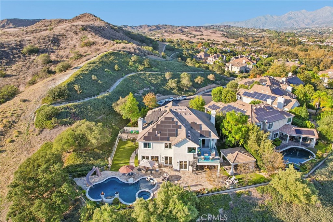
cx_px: 166
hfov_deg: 78.6
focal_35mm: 22
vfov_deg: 57.2
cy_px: 111
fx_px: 203
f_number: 2.8
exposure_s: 1/730
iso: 100
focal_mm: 8.4
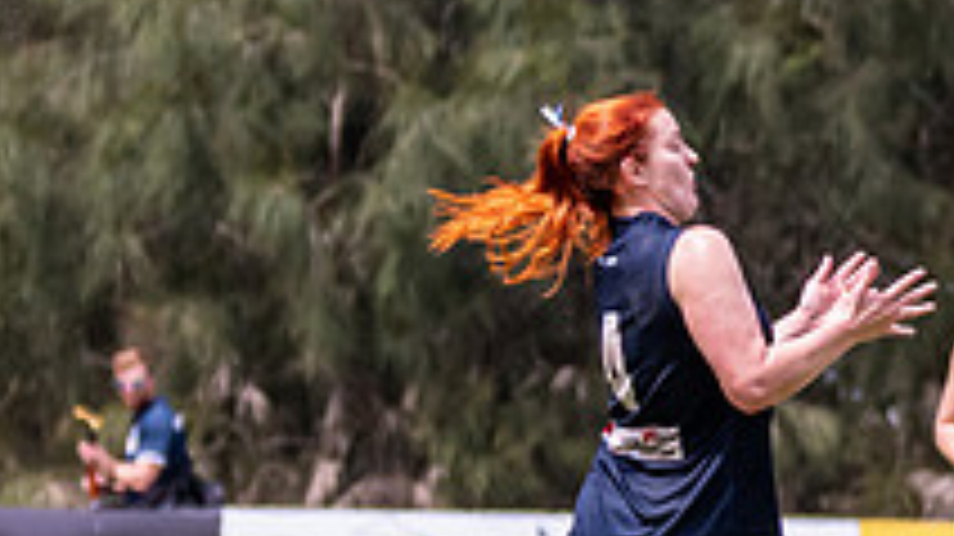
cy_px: 653
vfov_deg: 1.0
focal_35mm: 1198
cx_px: 1275
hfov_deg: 1.8
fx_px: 30290
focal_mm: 200
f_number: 6.3
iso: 800
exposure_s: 1/3200
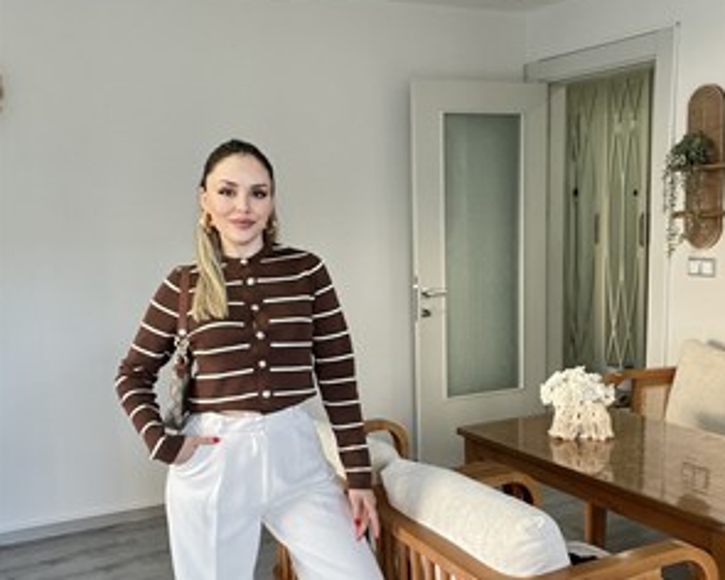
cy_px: 355
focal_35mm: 41
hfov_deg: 44.8
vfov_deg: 36.3
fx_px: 880
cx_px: 376
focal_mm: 2.71
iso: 125
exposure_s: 1/50
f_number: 2.2
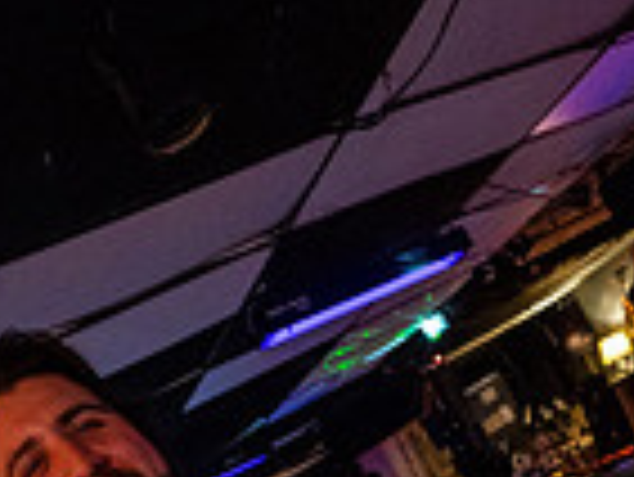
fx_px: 788
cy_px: 684
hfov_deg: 43.7
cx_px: 360
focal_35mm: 43
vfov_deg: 26.2
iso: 3200
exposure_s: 1/160
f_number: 2.8
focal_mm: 14
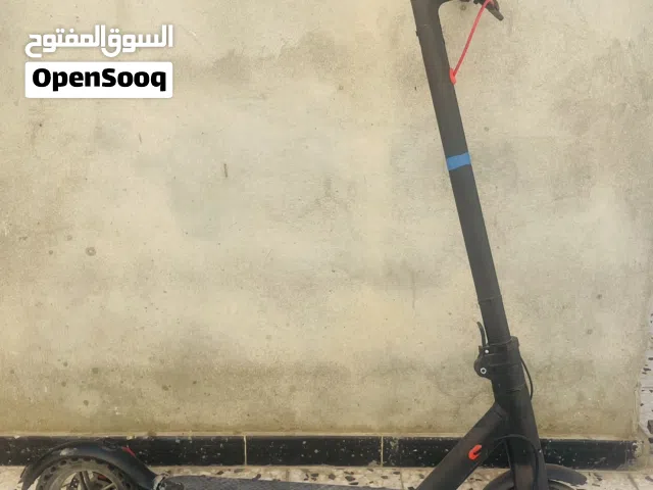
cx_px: 326
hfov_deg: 69.4
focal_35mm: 25
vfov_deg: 54.9
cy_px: 245
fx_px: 472
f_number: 1.6
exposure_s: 1/1020
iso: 32
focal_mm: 5.1
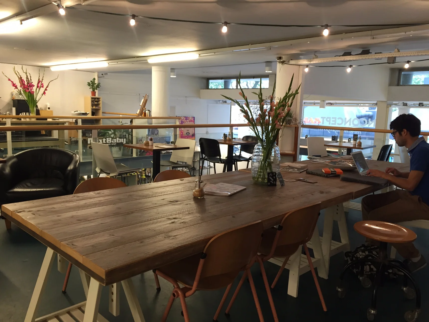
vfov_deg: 48.2
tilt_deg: -8.0
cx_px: 214
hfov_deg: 61.7
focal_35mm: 29
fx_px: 359
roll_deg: -2.2
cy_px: 161
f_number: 2.2
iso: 125
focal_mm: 4.15
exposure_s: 1/33
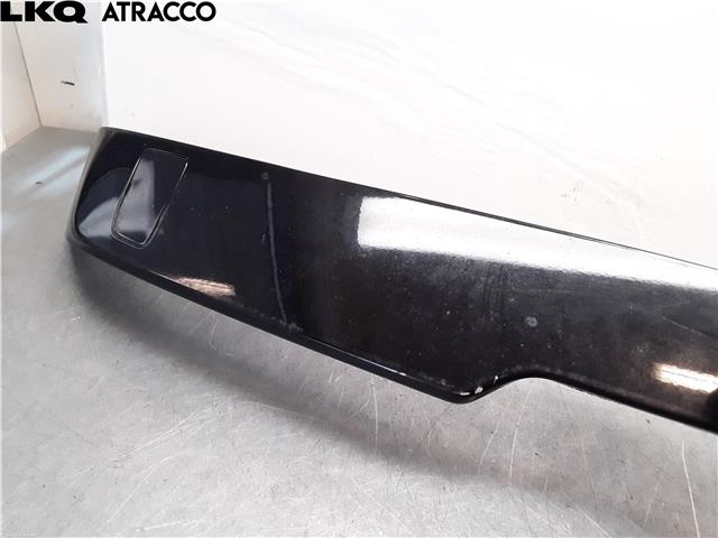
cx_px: 359
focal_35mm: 28
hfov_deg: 63.4
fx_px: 581
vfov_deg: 49.7
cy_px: 269
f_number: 1.9
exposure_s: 1/100
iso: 100
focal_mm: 2.91
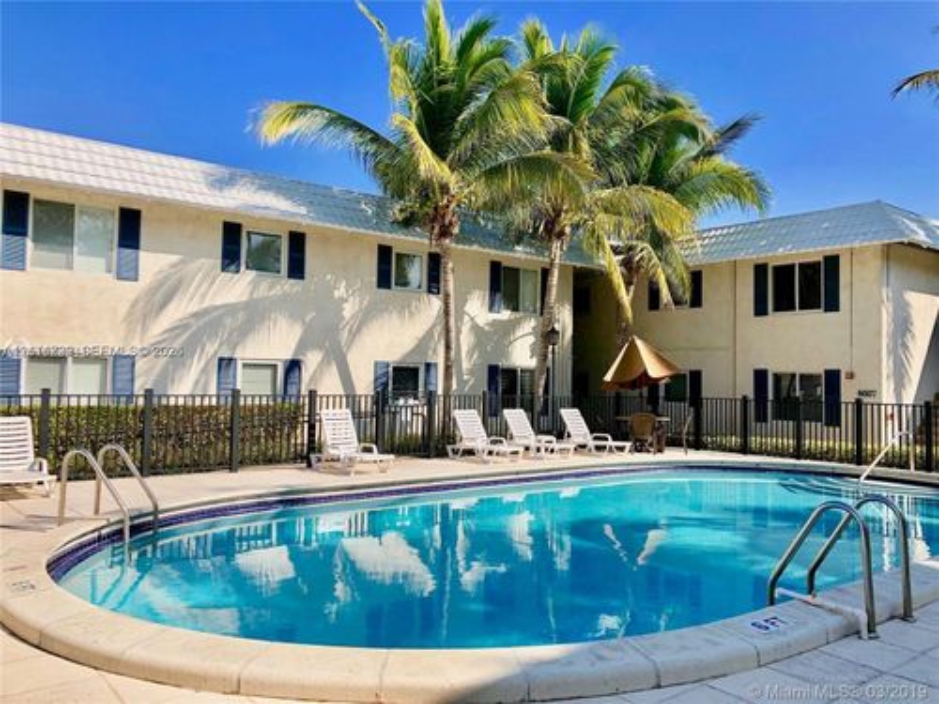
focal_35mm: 28
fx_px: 760
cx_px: 470
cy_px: 352
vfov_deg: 49.7
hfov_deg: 63.4
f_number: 1.8
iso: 25
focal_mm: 4
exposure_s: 1/2433
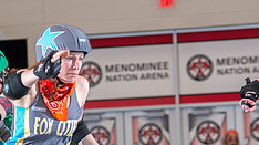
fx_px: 2497
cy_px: 194
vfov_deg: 3.3
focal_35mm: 364
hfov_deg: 5.9
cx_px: 15
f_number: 5.6
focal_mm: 140
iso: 640
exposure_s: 1/160
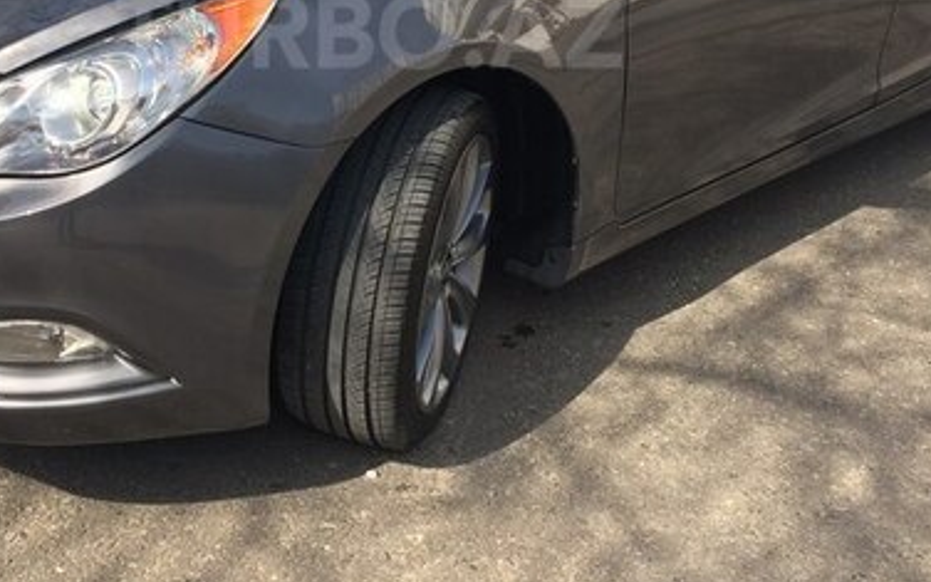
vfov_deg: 23.2
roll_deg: -4.6
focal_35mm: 54
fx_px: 1370
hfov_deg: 37.4
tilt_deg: -14.8
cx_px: 369
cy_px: 31
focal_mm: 4.15
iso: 32
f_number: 2.2
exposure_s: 1/1109
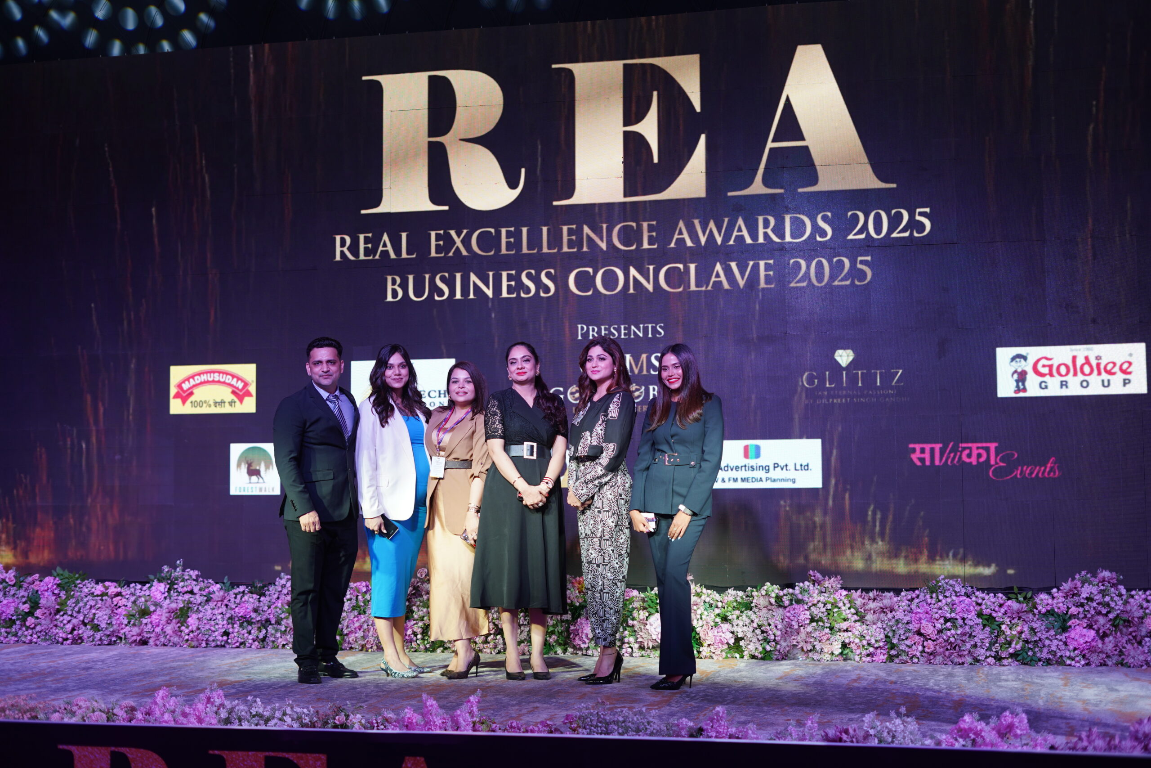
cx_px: 576
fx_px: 1599
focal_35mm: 50
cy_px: 384
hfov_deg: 39.6
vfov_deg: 27.0
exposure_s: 1/80
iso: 100
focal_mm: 50
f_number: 2.5
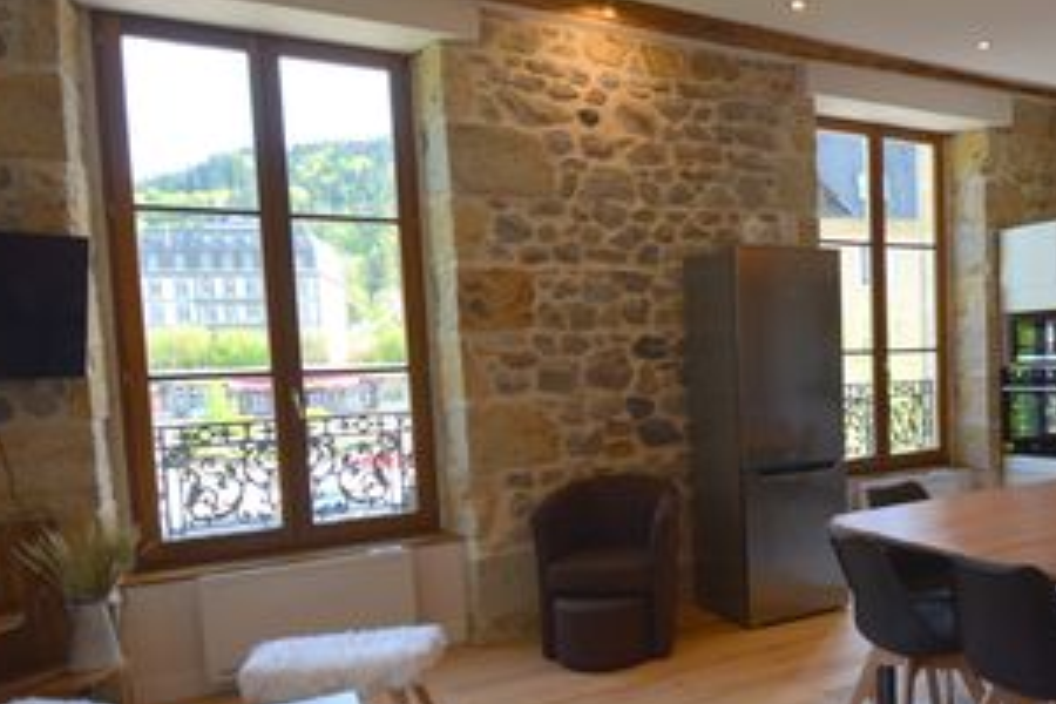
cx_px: 838
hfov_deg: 57.5
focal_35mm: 30
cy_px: 444
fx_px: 880
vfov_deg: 43.2
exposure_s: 1/125
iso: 360
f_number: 5.6
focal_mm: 10
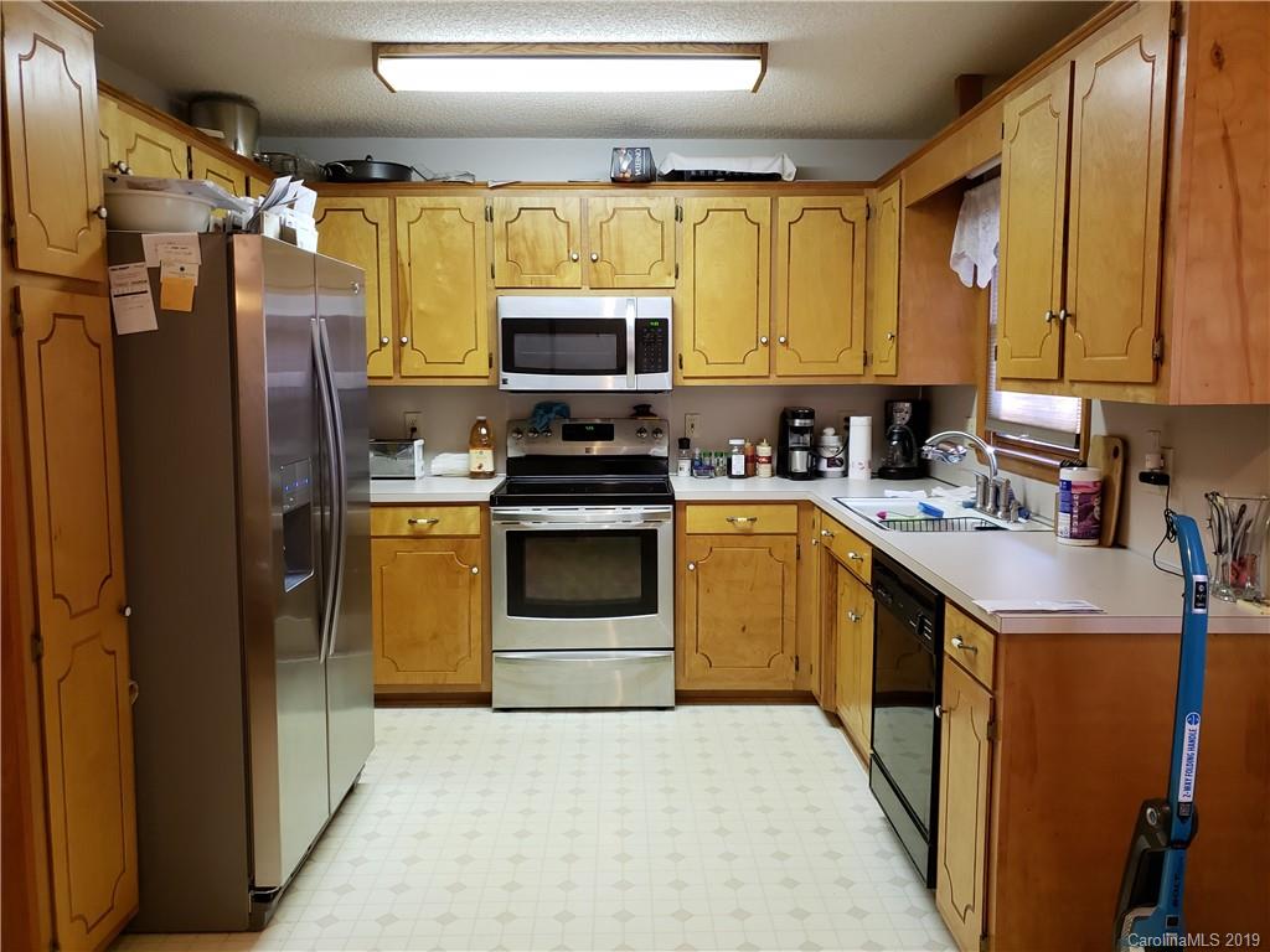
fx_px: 954
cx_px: 635
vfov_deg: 53.1
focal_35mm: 26
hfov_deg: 67.3
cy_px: 476
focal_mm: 4.3
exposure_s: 1/40
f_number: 1.5
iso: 320
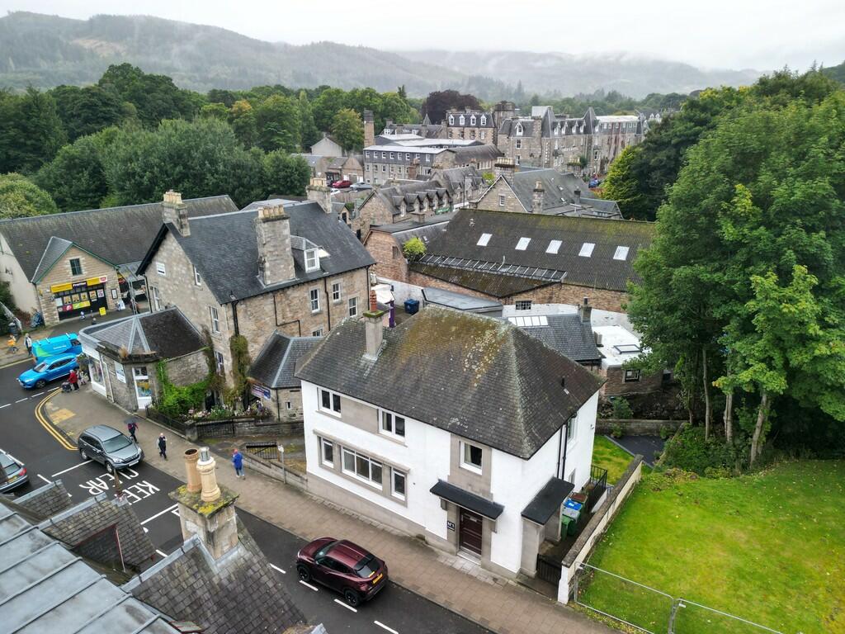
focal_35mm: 24
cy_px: 317
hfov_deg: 71.6
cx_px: 422
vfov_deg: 56.8
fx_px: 586
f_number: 1.7
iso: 120
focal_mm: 6.72
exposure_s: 1/160
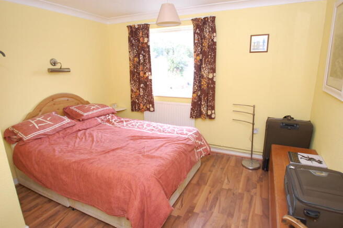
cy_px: 114
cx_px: 172
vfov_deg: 63.1
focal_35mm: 20
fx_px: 186
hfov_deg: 85.5
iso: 400
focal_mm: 13
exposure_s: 1/60
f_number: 4
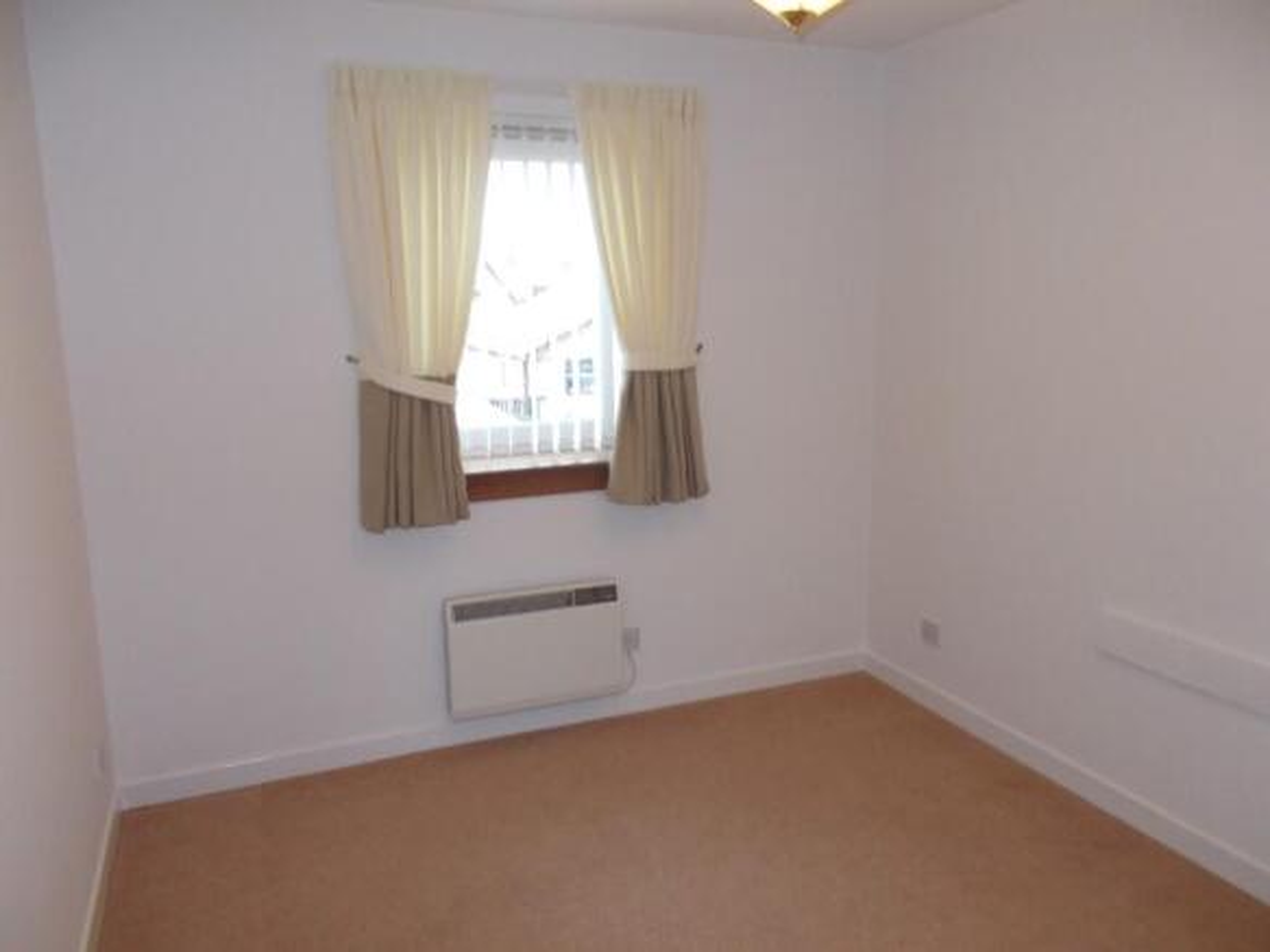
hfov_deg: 67.3
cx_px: 635
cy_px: 476
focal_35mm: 26
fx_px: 954
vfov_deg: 53.0
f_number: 3.2
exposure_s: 1/25
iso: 200
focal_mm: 4.6
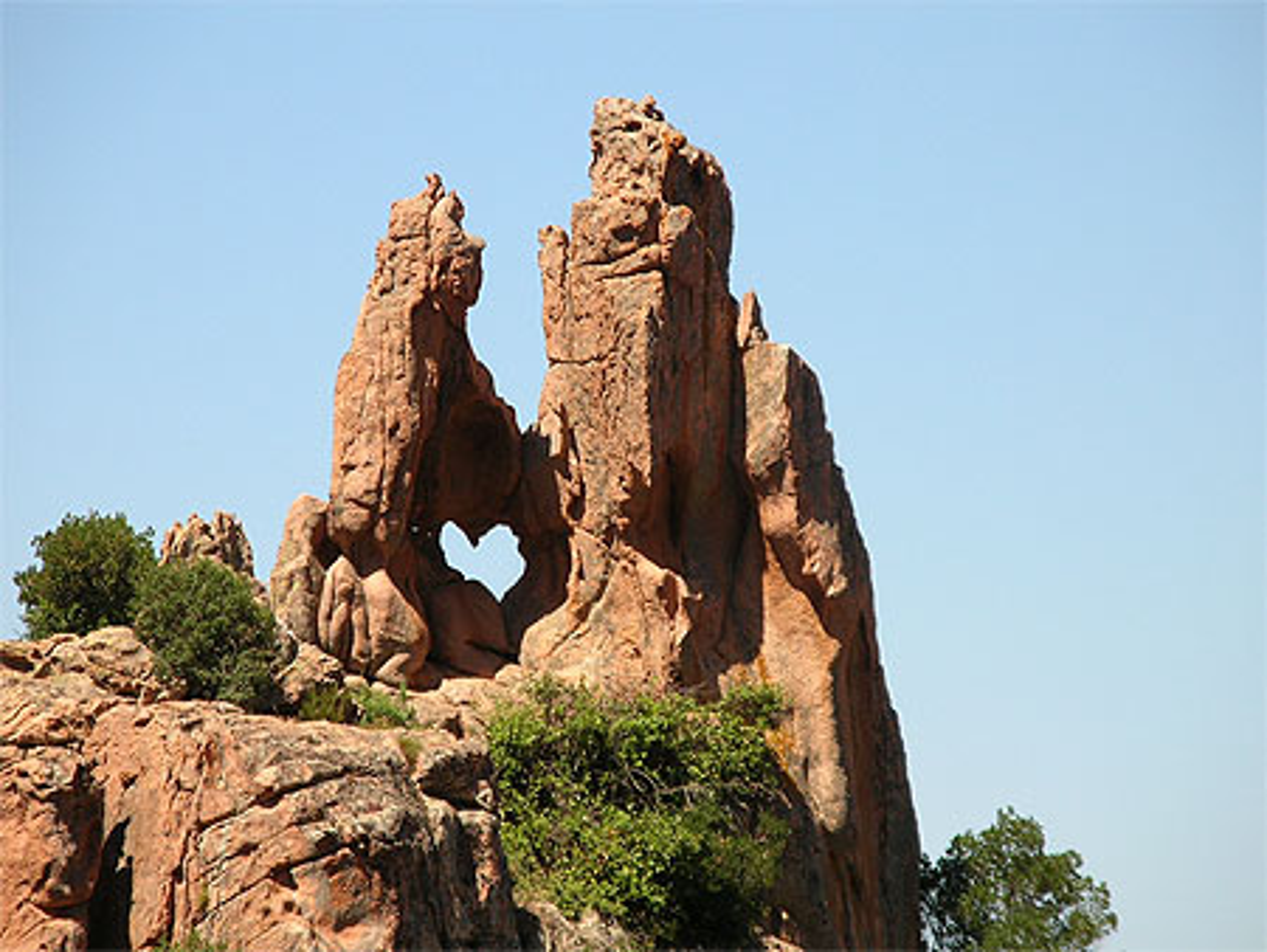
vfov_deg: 4.9
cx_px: 634
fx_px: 11096
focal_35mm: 303
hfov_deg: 6.5
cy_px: 476
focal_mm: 50
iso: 50
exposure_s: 1/423
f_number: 4.4
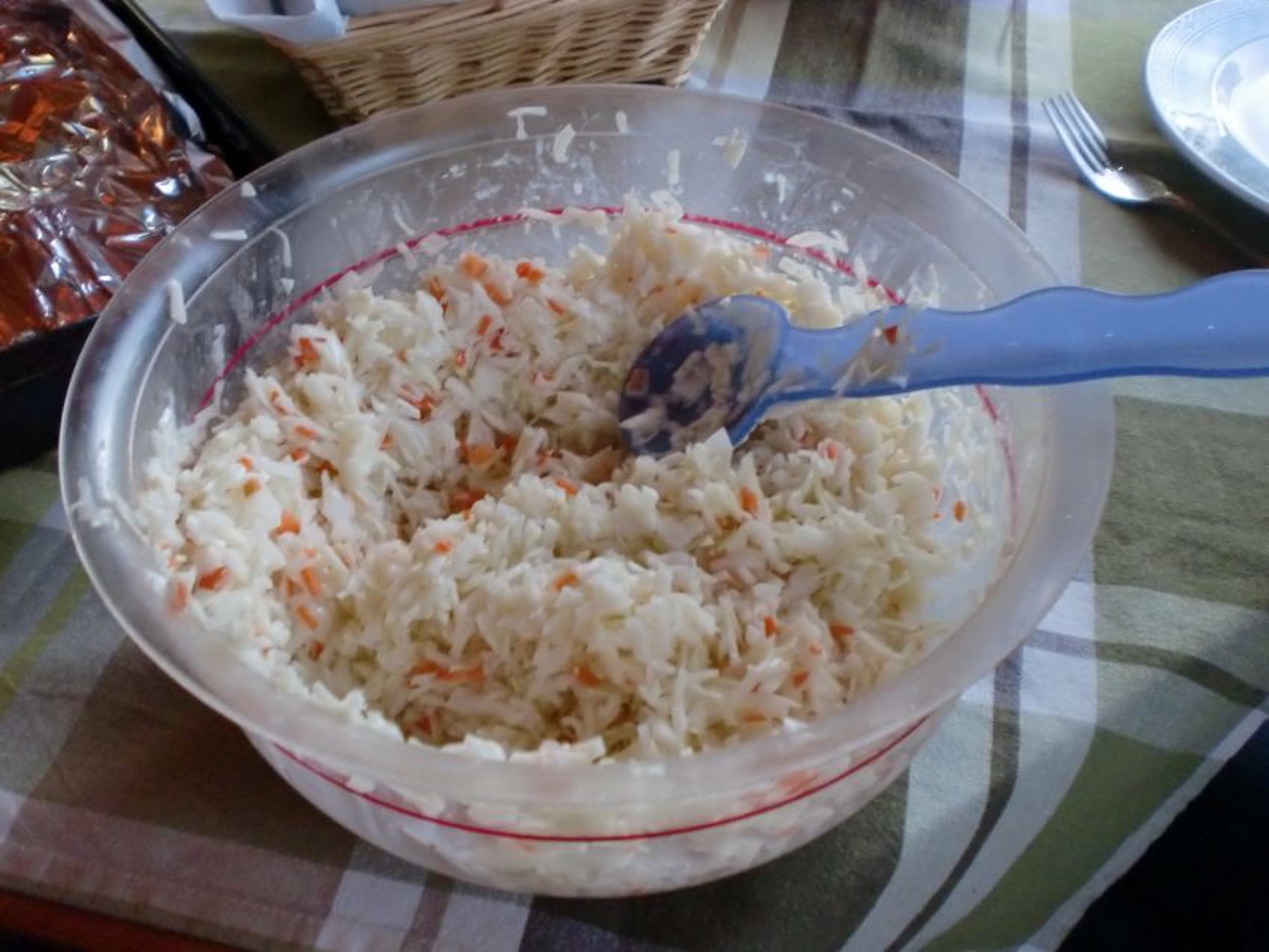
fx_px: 1283
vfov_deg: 40.7
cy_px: 476
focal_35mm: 35
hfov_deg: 52.6
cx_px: 634
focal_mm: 6.3
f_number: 3.1
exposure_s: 1/15
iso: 400
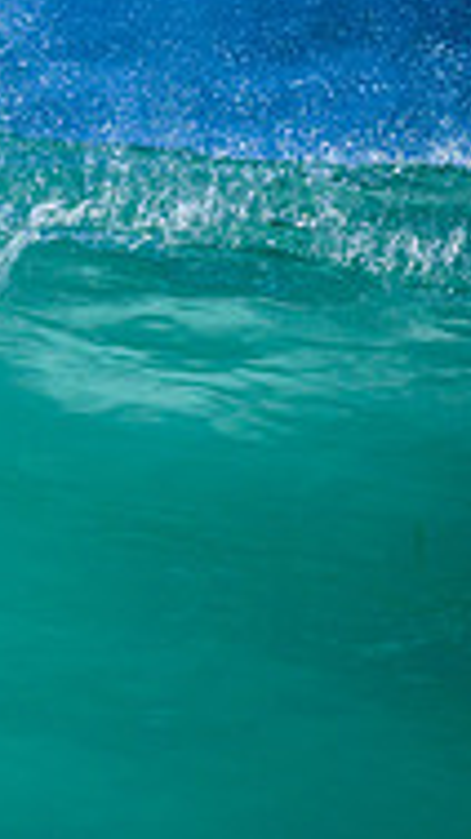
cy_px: 802
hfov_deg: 0.4
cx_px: -859
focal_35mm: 2706
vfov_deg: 0.8
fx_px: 60215
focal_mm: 800
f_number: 6.3
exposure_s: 1/2000
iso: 360
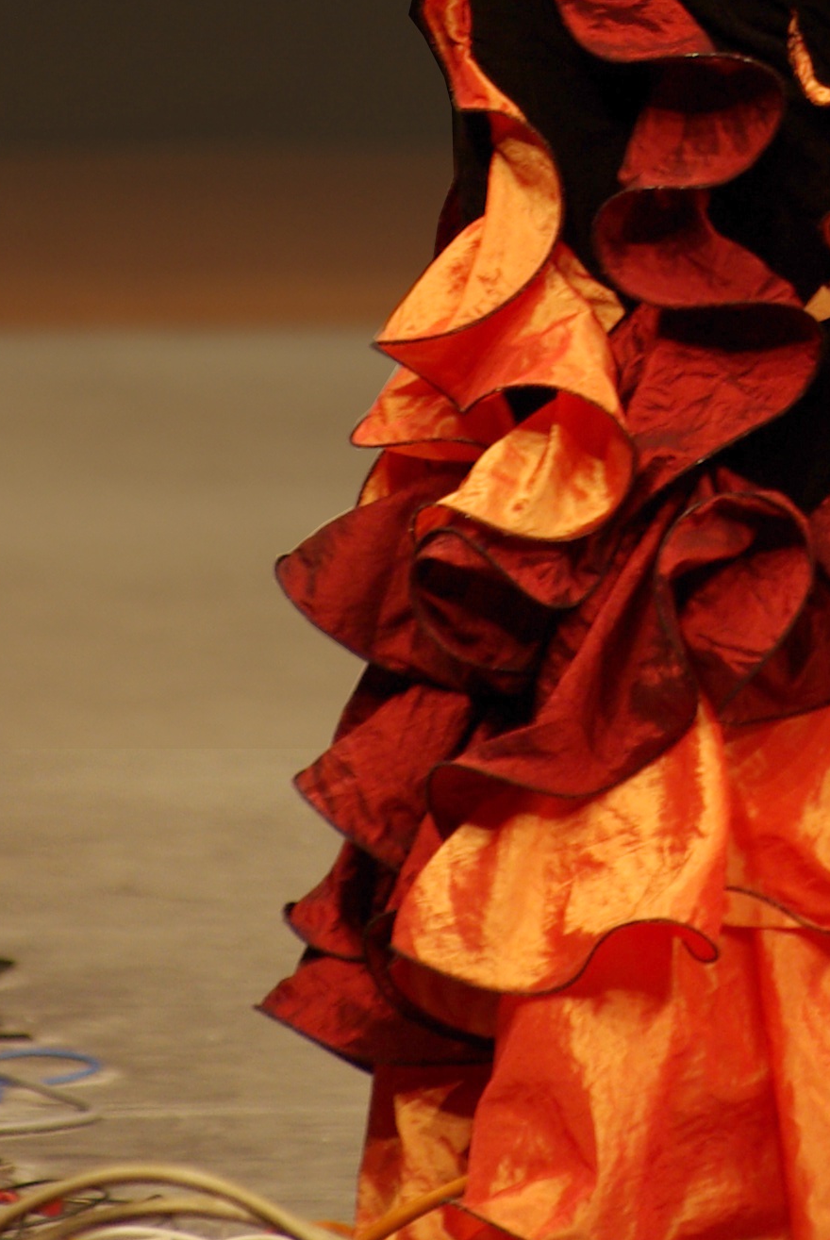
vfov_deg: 3.4
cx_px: 955
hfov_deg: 2.3
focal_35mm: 596
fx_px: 20572
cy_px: -200
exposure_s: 1/125
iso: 280
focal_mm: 135
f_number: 4
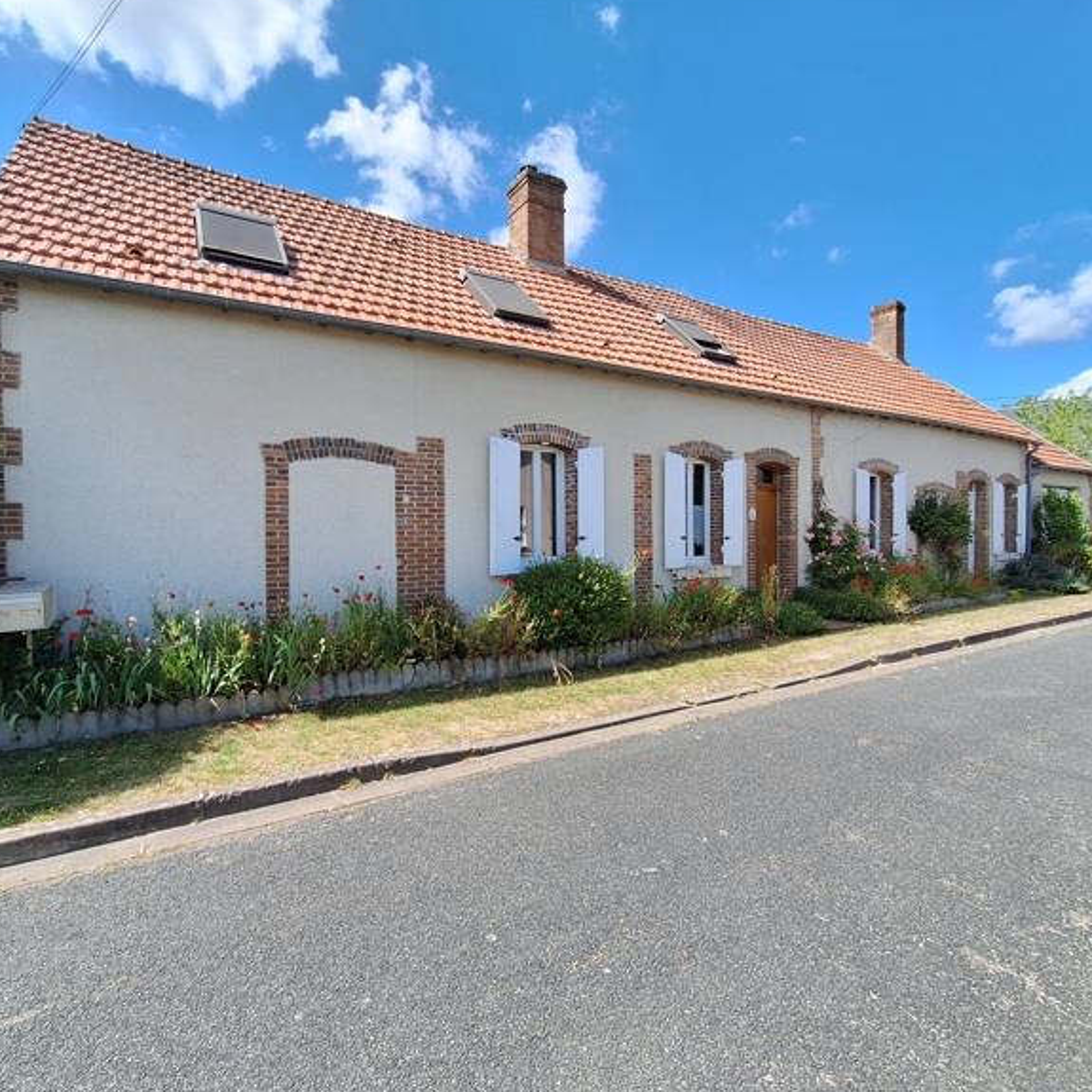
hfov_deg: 87.4
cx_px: 517
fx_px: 571
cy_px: 541
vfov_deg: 87.4
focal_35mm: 16
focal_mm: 1.74
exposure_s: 1/1558
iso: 40
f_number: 2.2
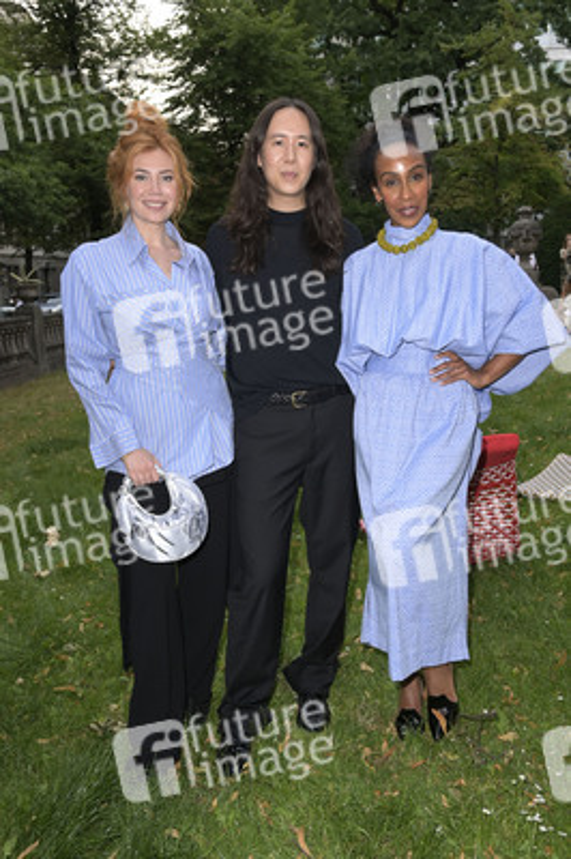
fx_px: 810
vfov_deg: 55.8
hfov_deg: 38.8
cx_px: 286
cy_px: 430
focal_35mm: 34
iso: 1000
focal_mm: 34
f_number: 5.6
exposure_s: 1/200
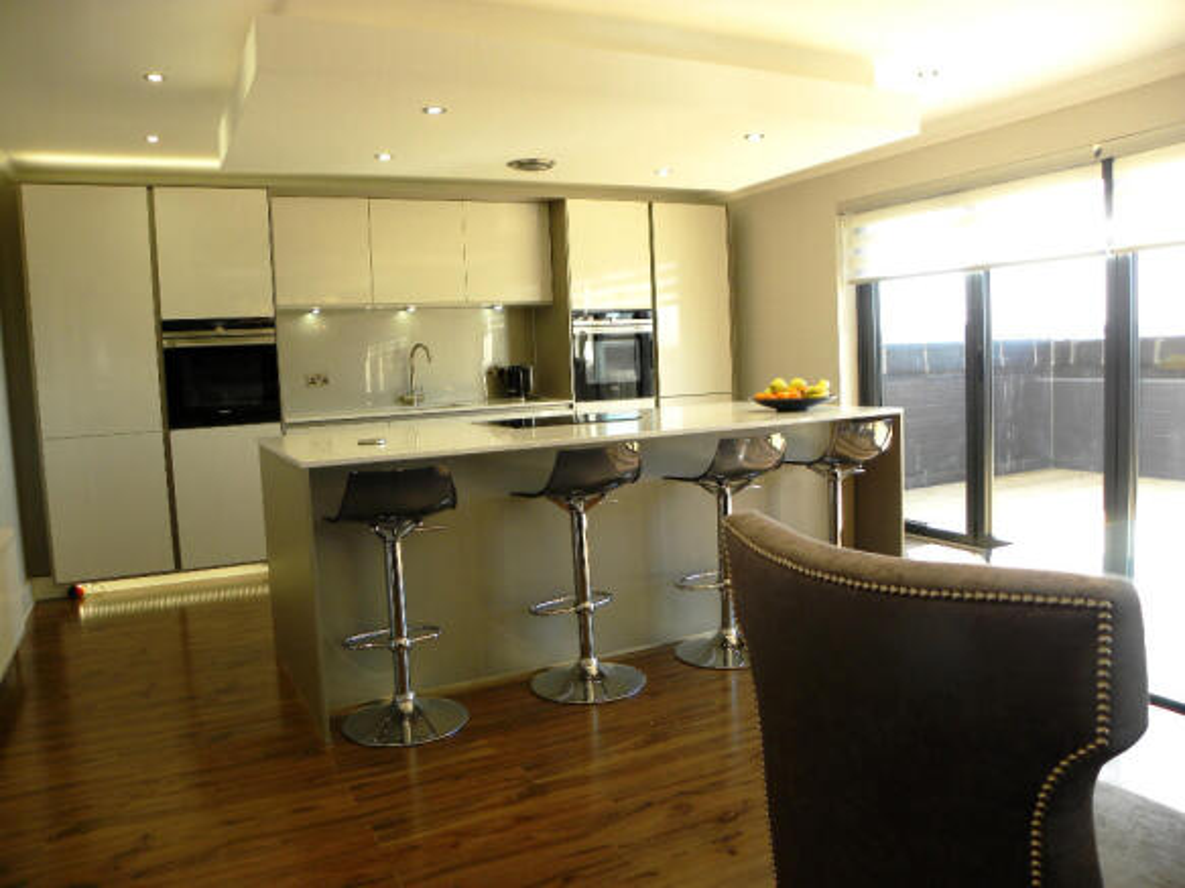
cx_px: 592
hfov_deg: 67.3
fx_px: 890
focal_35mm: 26
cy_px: 444
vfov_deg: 53.0
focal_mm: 4.6
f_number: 2.8
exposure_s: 1/74.1
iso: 80
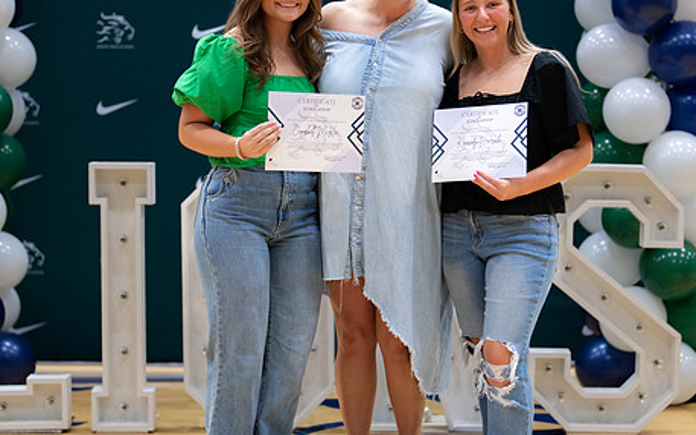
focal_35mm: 80
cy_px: 221
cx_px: 389
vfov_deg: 16.3
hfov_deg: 25.8
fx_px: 1518
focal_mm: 50
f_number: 1.2
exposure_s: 1/320
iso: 400
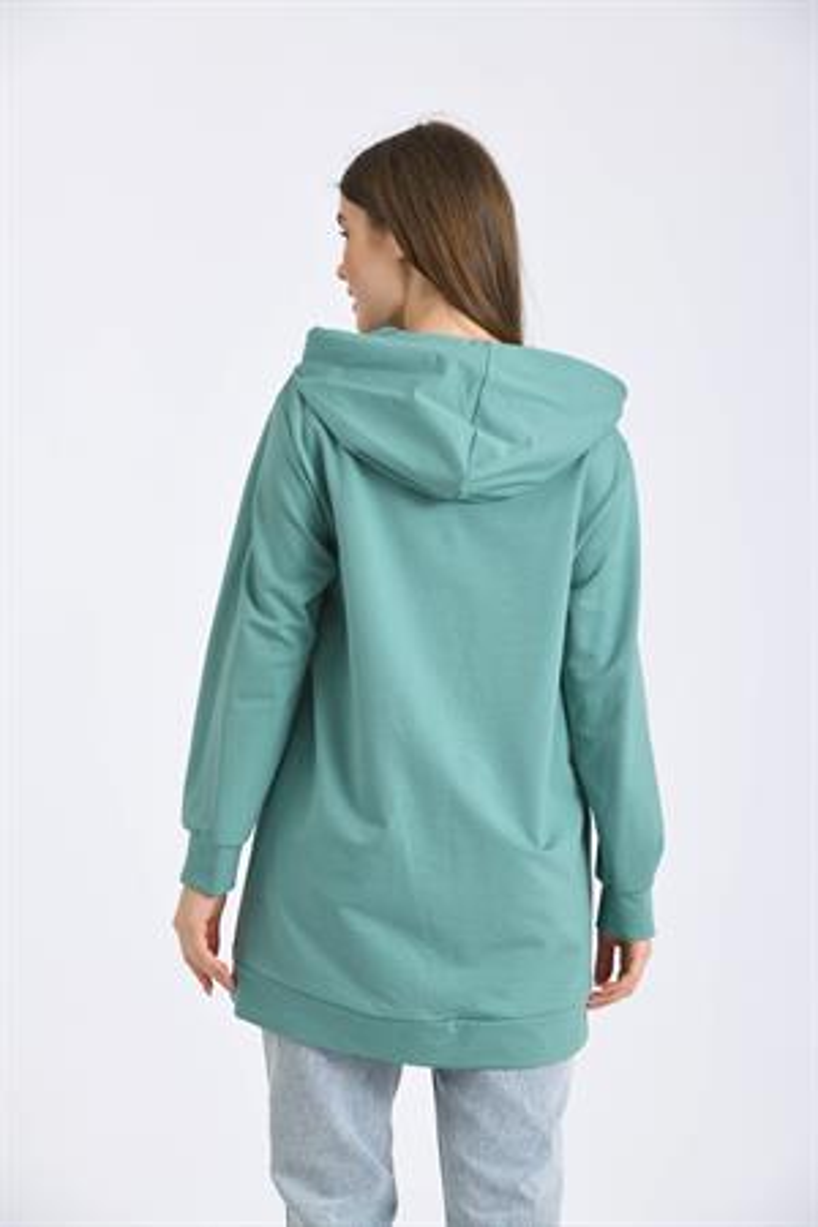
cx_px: 409
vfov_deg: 14.2
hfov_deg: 9.5
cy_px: 614
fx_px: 4942
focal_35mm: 145
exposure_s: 1/160
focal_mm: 145
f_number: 9
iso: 100
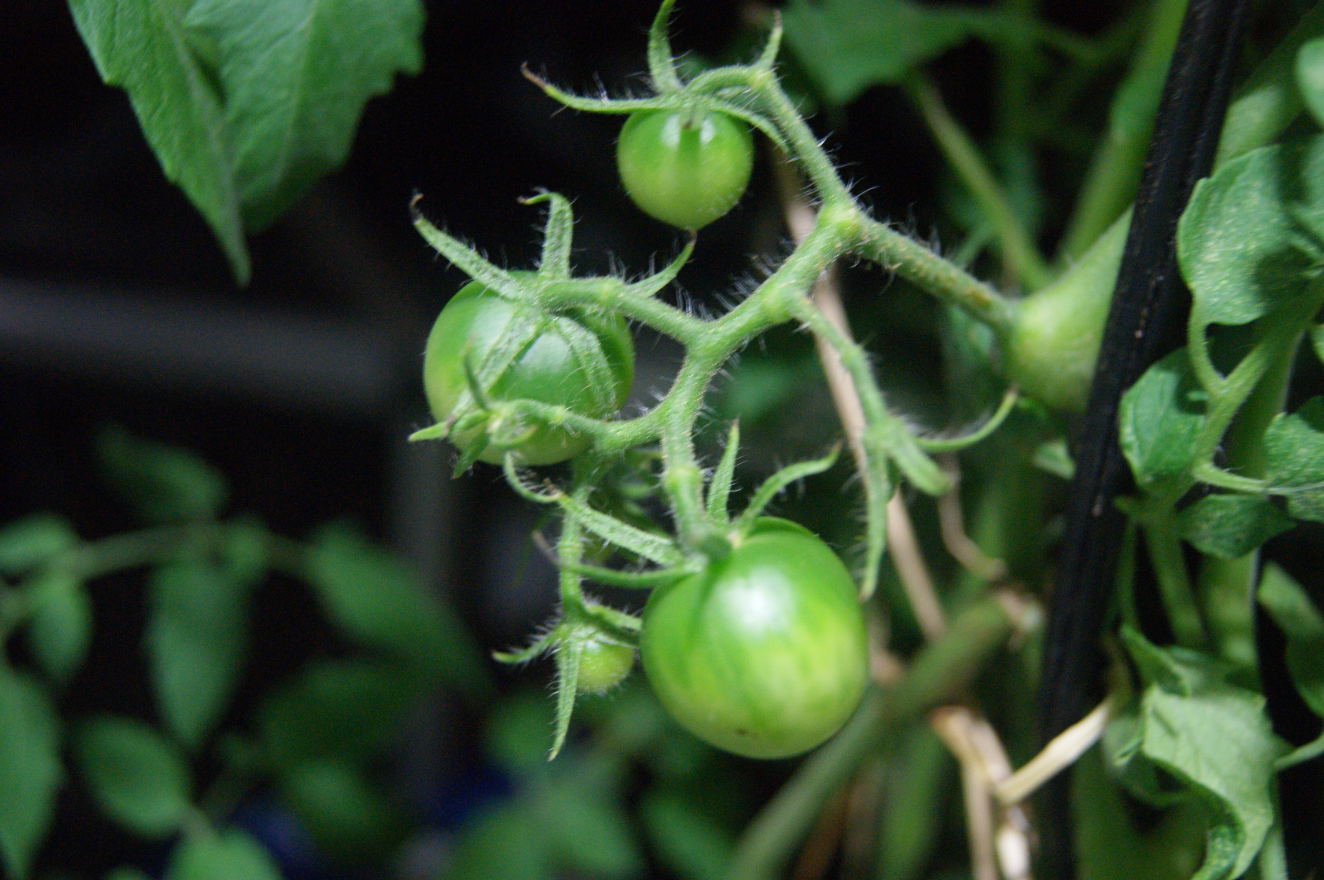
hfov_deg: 46.4
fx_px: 1543
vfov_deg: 31.8
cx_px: 662
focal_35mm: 42
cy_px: 440
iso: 800
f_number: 4.5
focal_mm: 28
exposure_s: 1/8
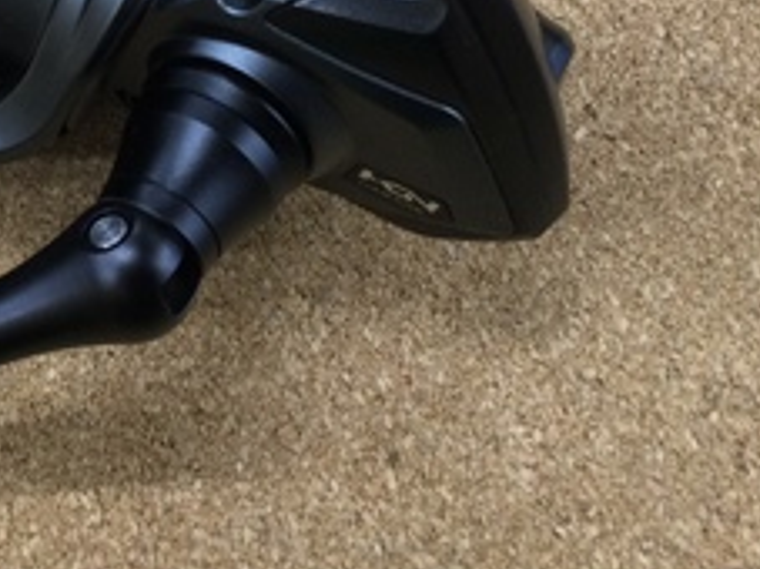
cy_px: -74
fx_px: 1799
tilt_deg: -69.3
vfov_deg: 17.3
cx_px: -13
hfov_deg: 22.8
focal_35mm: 82
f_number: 2.4
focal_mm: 3.3
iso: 64
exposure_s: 1/30
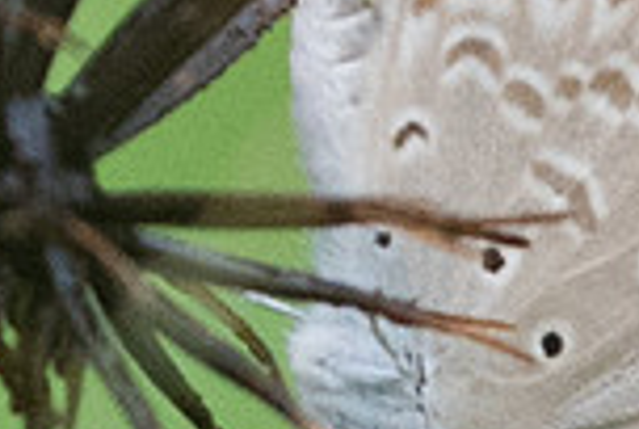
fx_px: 68489
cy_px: 374
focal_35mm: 3851
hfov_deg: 0.5
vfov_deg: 0.4
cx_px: 719
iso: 800
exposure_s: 1/400
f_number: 5
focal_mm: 150
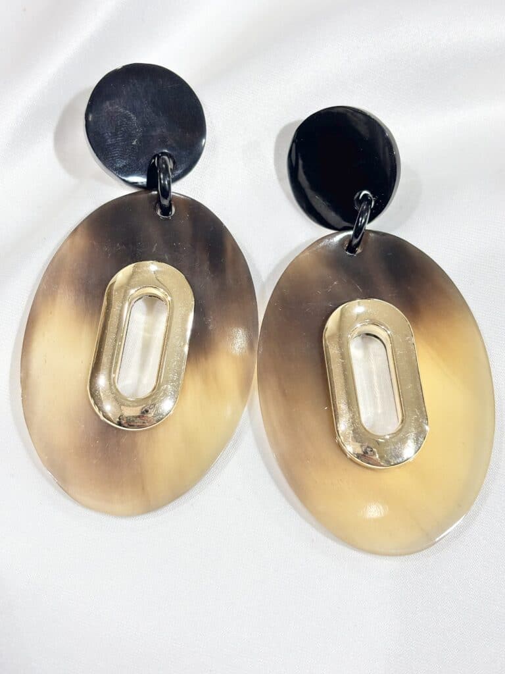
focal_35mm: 52
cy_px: 337
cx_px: 252
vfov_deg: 36.8
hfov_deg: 28.0
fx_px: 1011
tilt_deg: -59.5
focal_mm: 5.96
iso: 25
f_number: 1.6
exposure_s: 1/103
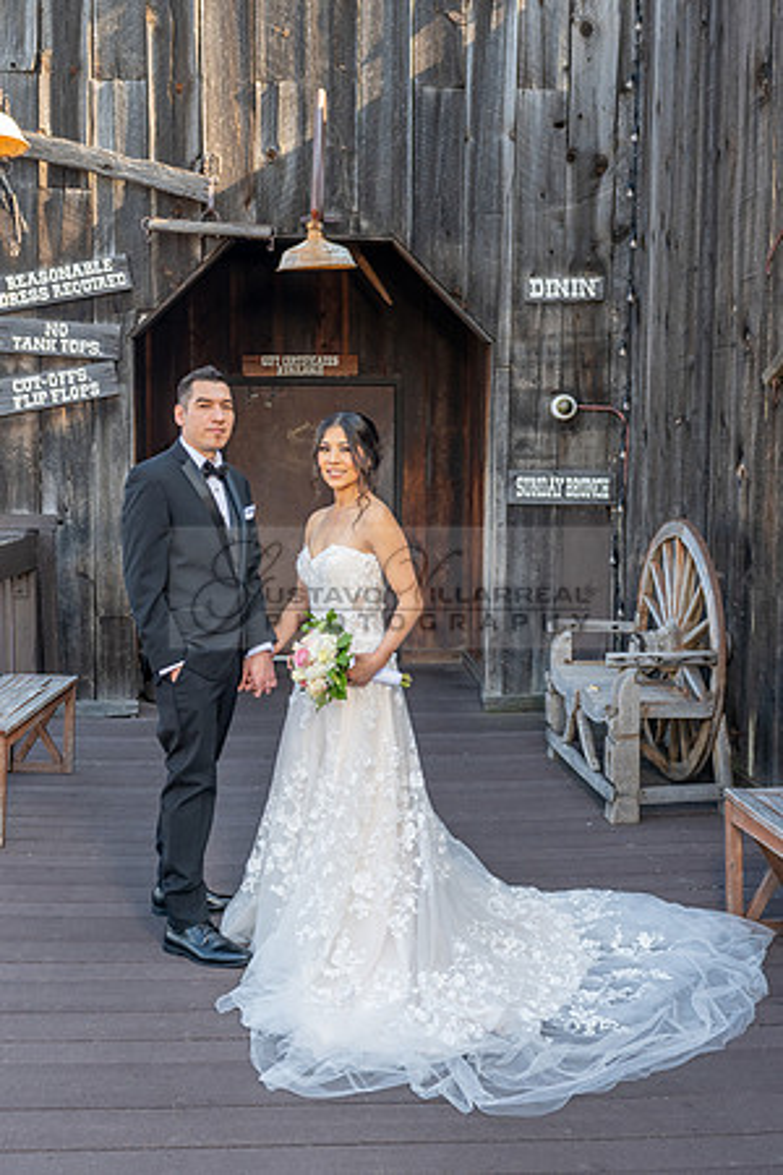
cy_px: 597
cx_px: 380
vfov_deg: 47.1
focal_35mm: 41
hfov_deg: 32.4
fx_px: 1346
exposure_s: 1/160
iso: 200
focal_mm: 26
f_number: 4.5
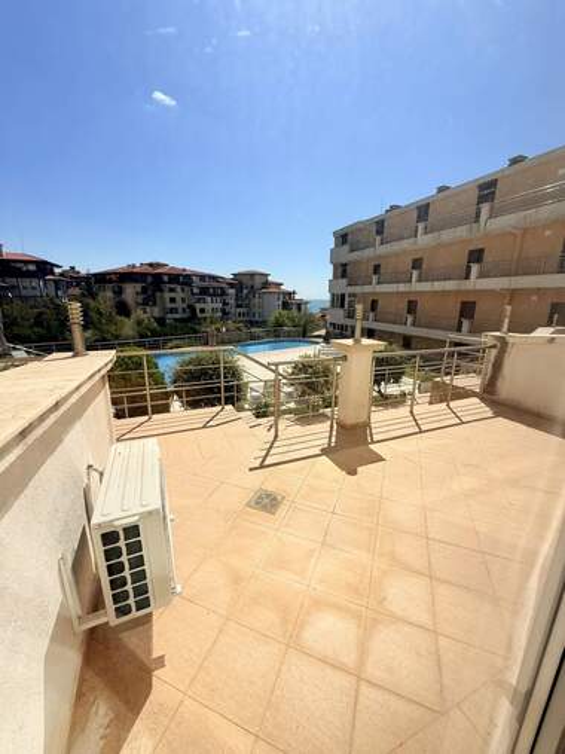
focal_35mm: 14
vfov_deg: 102.1
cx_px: 282
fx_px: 305
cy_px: 377
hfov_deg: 85.7
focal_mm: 2.22
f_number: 2.2
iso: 50
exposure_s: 1/4425
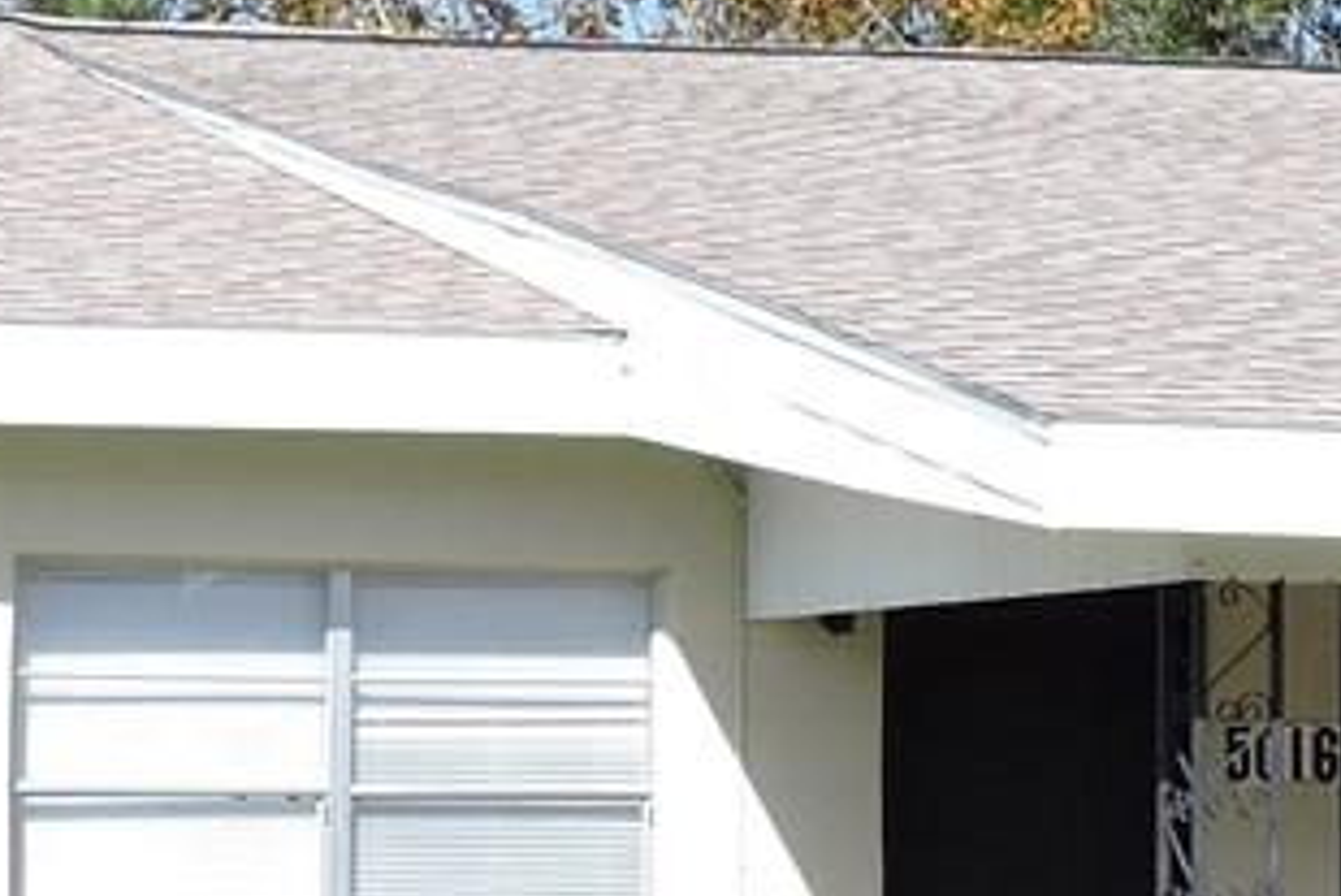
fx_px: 6596
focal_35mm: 177
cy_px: 519
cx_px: 835
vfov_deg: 7.8
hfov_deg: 11.6
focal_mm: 5.9
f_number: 3.2
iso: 100
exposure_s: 1/800
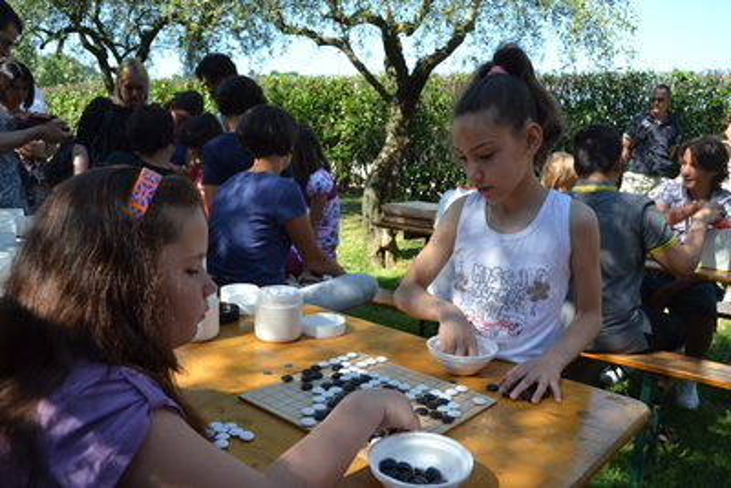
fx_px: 609
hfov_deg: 61.9
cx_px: 366
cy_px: 244
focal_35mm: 30
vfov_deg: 43.6
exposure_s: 1/160
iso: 100
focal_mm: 20
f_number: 6.3
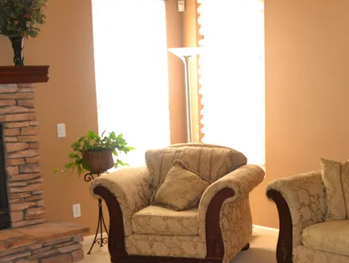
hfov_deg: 31.9
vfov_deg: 24.1
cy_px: 210
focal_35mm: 60
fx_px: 605
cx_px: 235
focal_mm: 18
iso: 1000
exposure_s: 1/60
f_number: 3.5
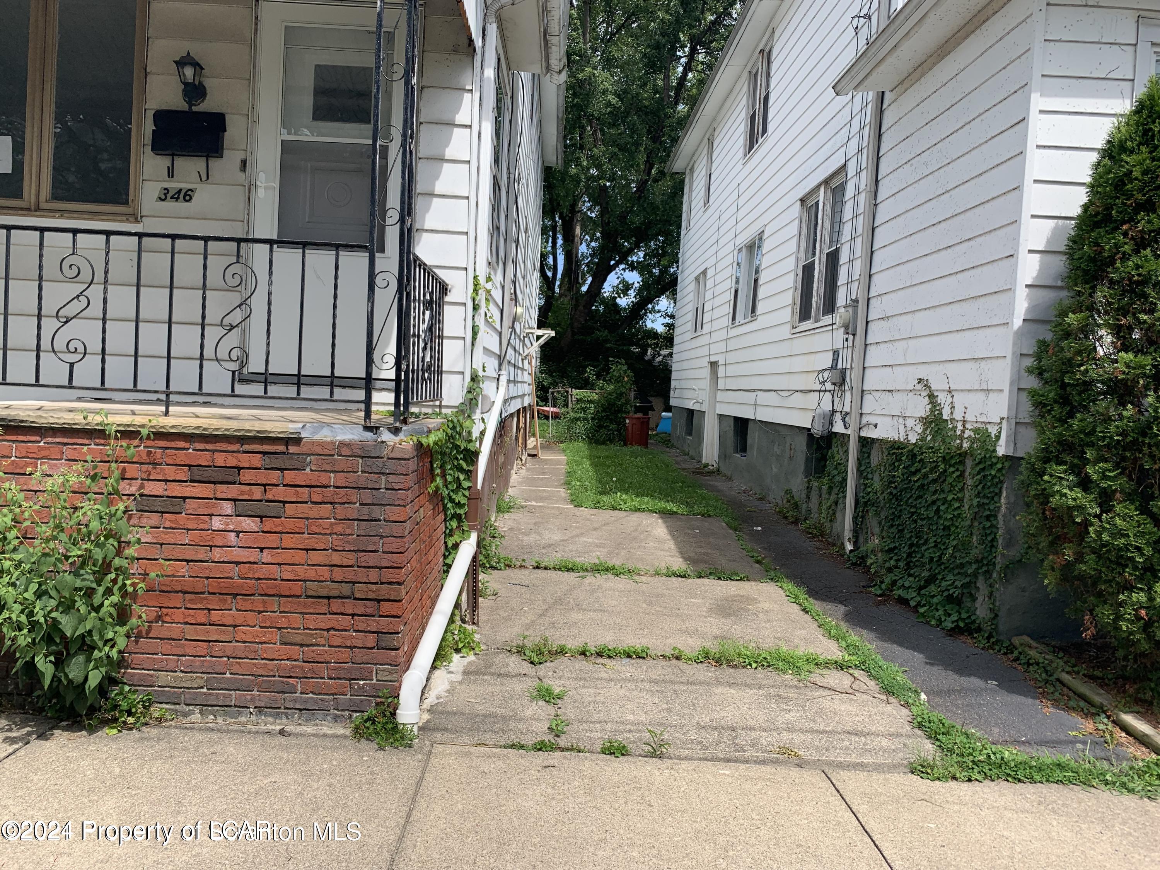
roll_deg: -0.8
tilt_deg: +1.4
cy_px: 435
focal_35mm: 26
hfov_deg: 67.3
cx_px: 580
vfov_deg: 53.1
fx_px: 871
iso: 25
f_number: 1.8
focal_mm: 4.25
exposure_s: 1/1718
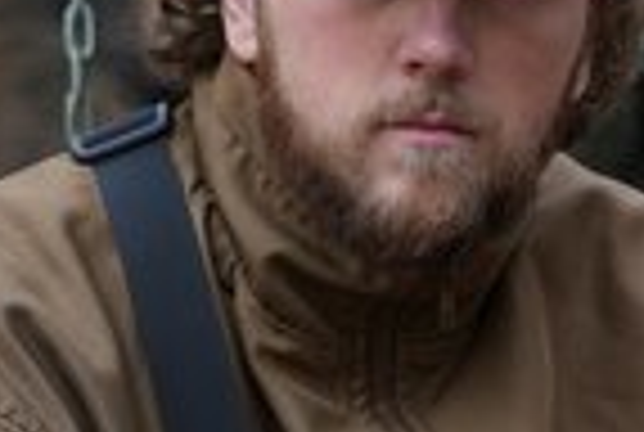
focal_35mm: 279
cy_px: 173
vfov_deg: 4.9
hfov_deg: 7.4
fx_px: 5001
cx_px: 437
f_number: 4
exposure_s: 1/320
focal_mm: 100
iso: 800
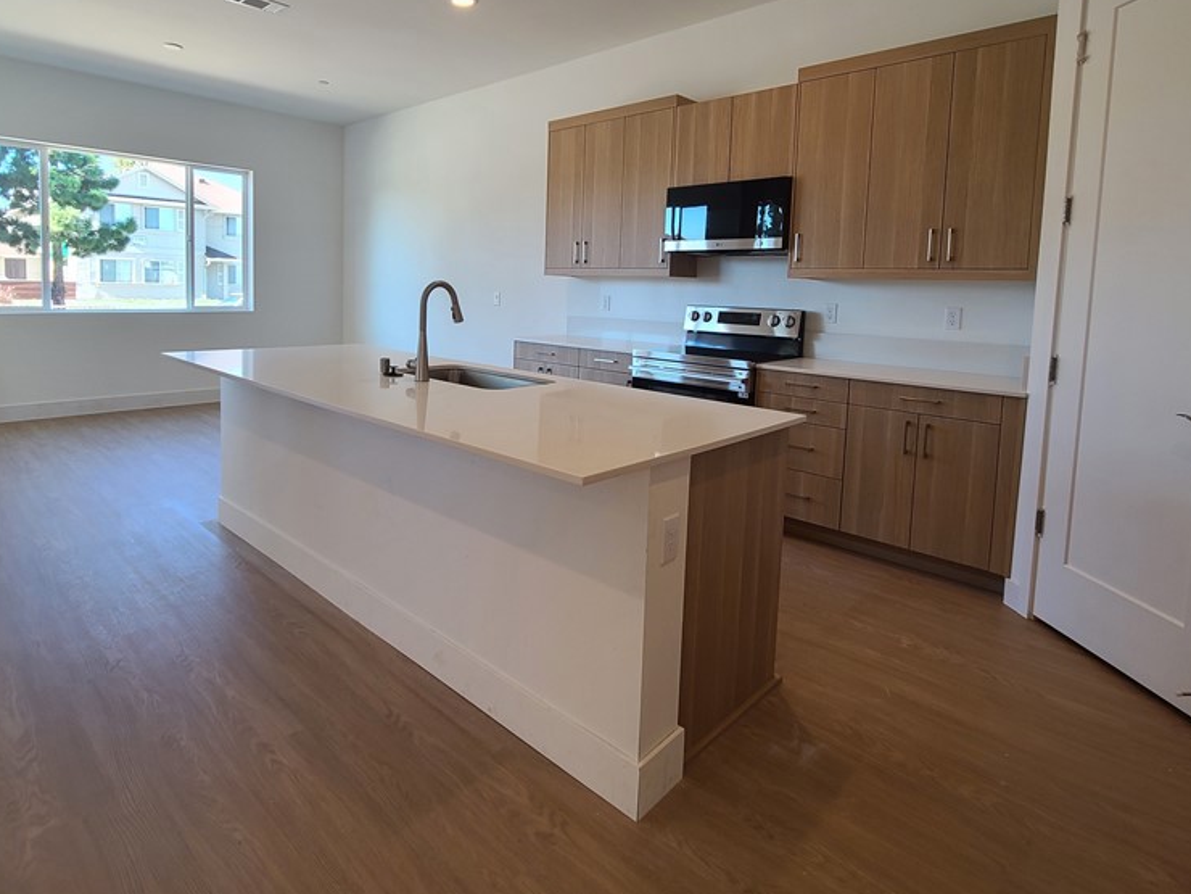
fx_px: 619
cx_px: 520
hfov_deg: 87.3
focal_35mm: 18
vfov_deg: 70.5
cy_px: 338
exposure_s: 1/60
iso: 80
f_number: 2.2
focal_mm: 2.2
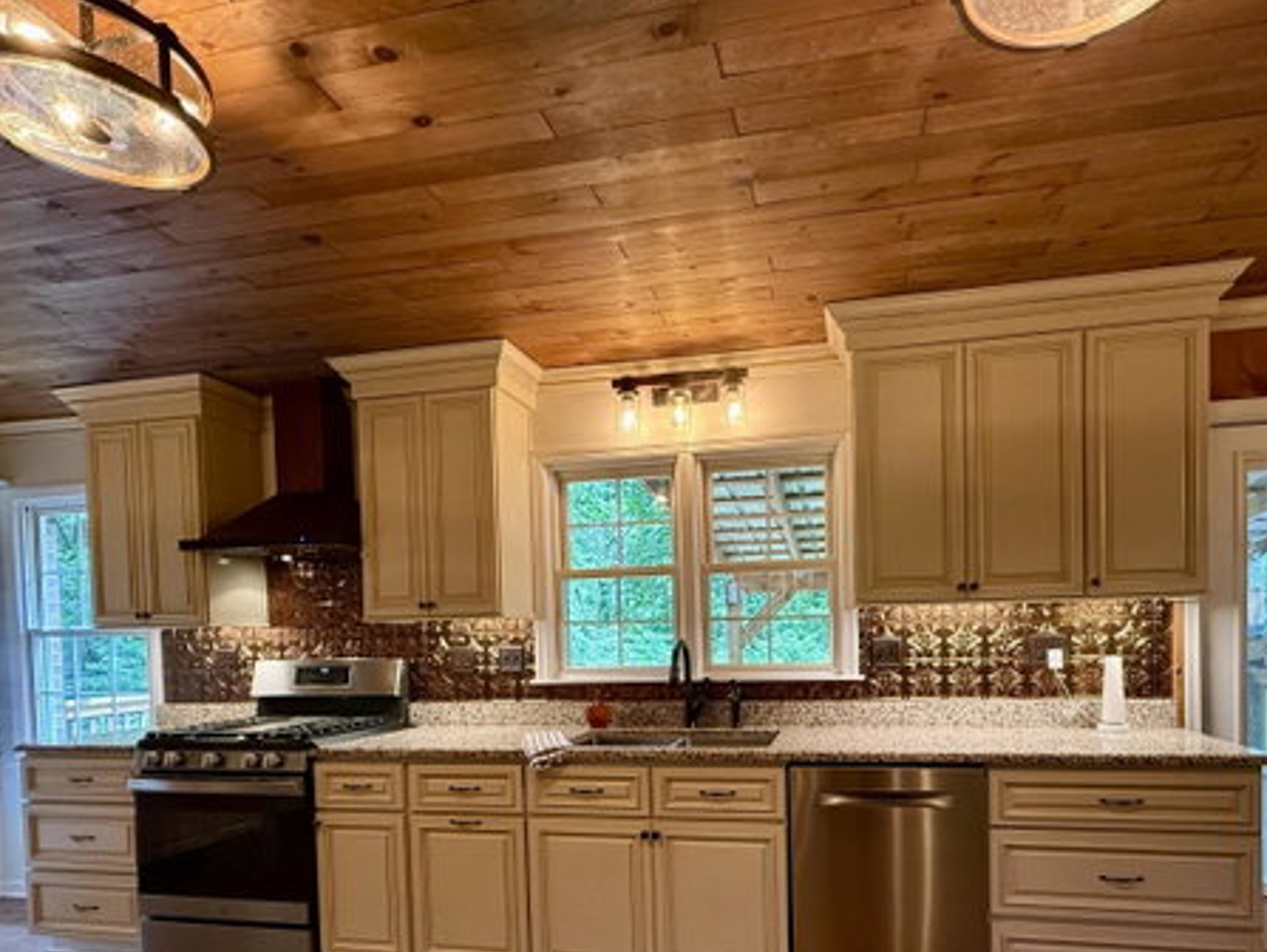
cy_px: 654
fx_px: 733
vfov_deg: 63.9
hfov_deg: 81.3
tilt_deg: -1.1
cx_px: 719
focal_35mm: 20
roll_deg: +1.1
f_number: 2.2
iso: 250
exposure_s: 1/60
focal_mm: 2.22
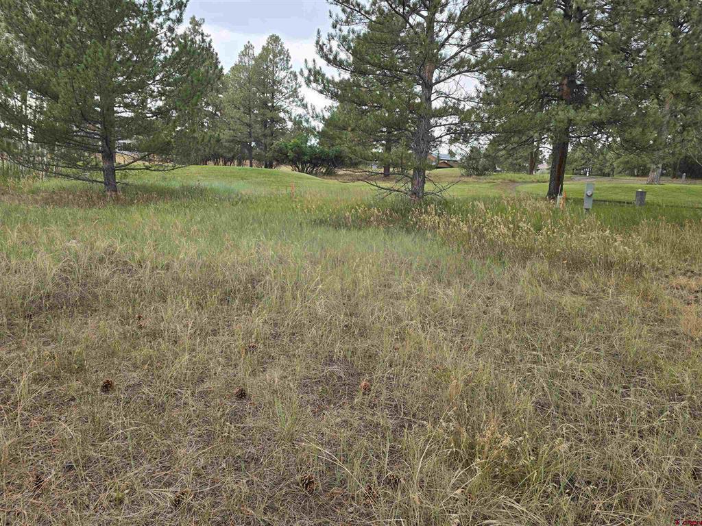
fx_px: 466
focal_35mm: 23
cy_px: 263
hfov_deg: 73.9
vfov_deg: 58.9
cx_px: 351
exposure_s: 1/180
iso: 50
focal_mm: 6.3
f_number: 1.7
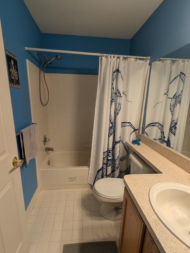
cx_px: 92
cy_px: 135
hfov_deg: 78.1
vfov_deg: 94.4
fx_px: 117
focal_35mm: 16
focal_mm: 2.02
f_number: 1.7
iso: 99
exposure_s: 1/120
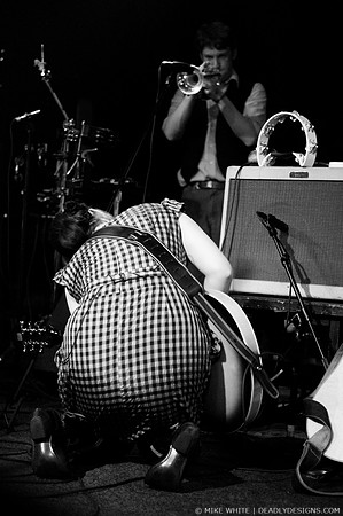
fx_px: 1074
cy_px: 258
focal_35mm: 75
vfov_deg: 27.0
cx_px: 172
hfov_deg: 18.1
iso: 1000
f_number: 2.2
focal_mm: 50
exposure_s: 1/50
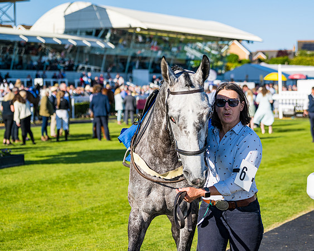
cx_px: 195
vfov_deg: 17.4
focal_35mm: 88
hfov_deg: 21.6
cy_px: 137
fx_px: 820
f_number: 4
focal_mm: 70
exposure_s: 1/2000
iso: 200
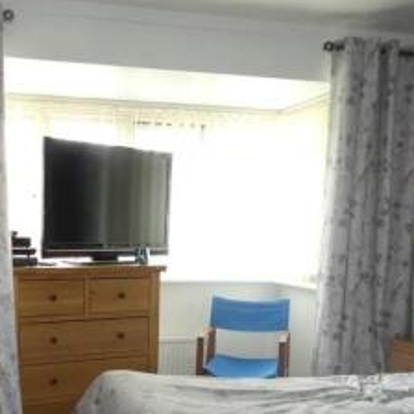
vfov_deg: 35.2
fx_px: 622
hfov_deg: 36.2
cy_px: 352
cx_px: 119
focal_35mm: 46
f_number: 2.8
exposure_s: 1/60
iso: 250
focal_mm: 3.6
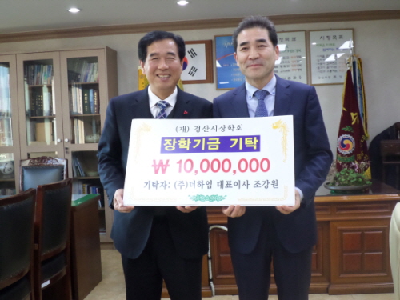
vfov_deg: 33.6
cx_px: 200
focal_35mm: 43
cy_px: 150
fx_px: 497
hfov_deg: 43.9
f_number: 3.2
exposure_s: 1/45
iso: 320
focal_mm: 7.8
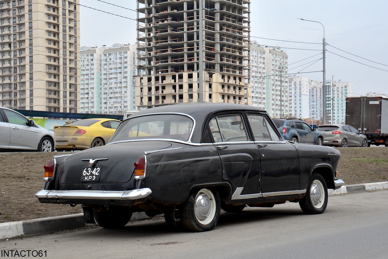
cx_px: 194
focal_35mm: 57
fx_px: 614
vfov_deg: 23.8
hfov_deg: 35.1
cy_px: 130
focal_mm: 38
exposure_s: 1/250
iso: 160
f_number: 8
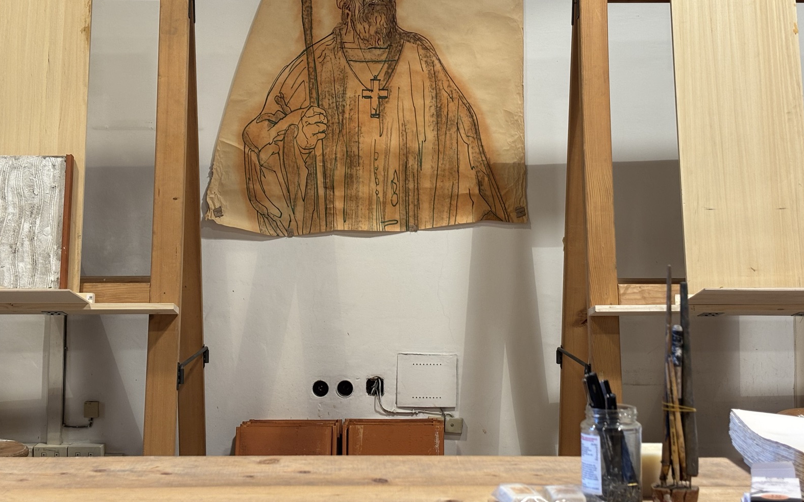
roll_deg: -0.1
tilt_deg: +0.7
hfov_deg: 36.3
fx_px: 1227
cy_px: 216
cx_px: 399
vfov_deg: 23.1
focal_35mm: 56
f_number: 1.6
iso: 64
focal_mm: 5.96
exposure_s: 1/50
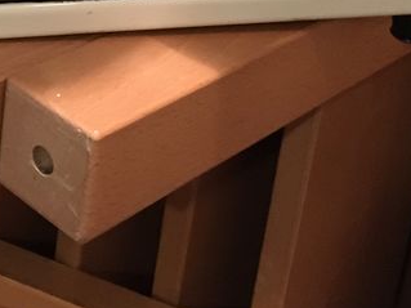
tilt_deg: -19.7
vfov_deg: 15.0
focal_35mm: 91
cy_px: -161
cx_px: 37
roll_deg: -4.9
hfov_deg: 21.1
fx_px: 1080
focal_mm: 4.15
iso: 500
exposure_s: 1/17
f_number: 2.2
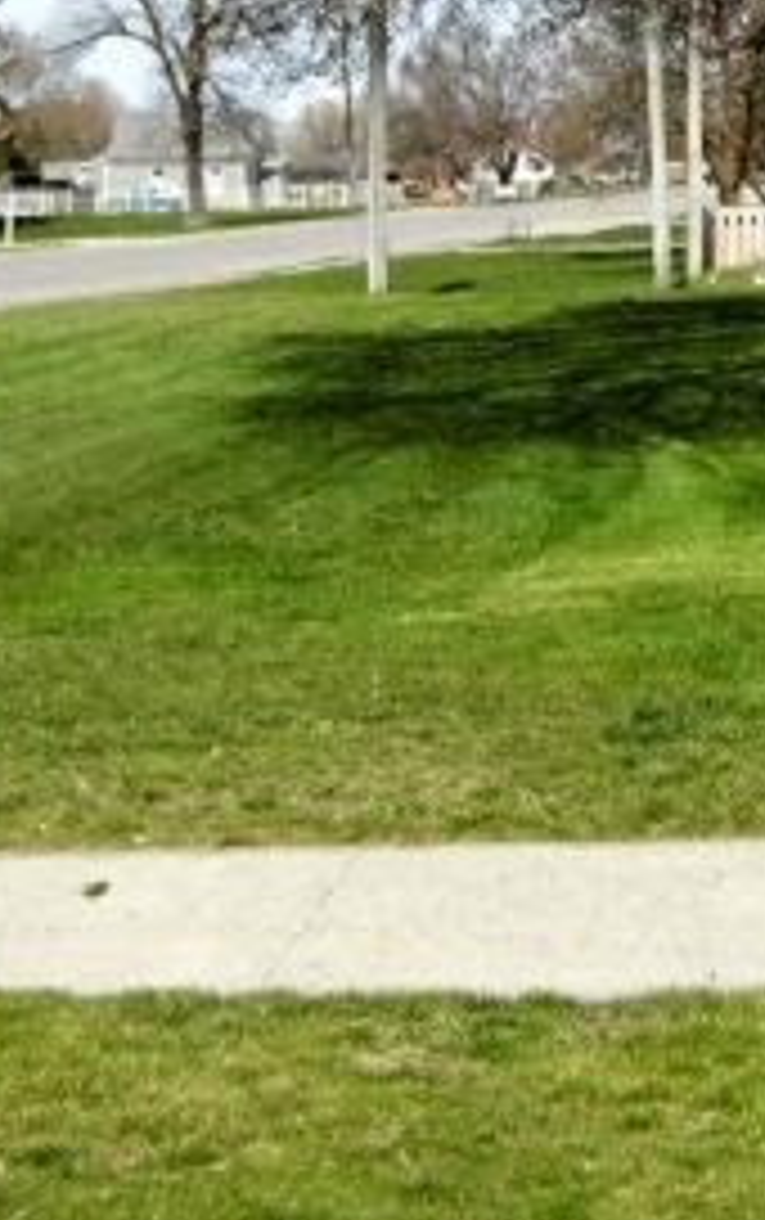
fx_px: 2828
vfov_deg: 23.9
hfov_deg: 15.1
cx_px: 801
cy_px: 212
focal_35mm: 85
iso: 100
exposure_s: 1/181
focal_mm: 6.11
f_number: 9.6
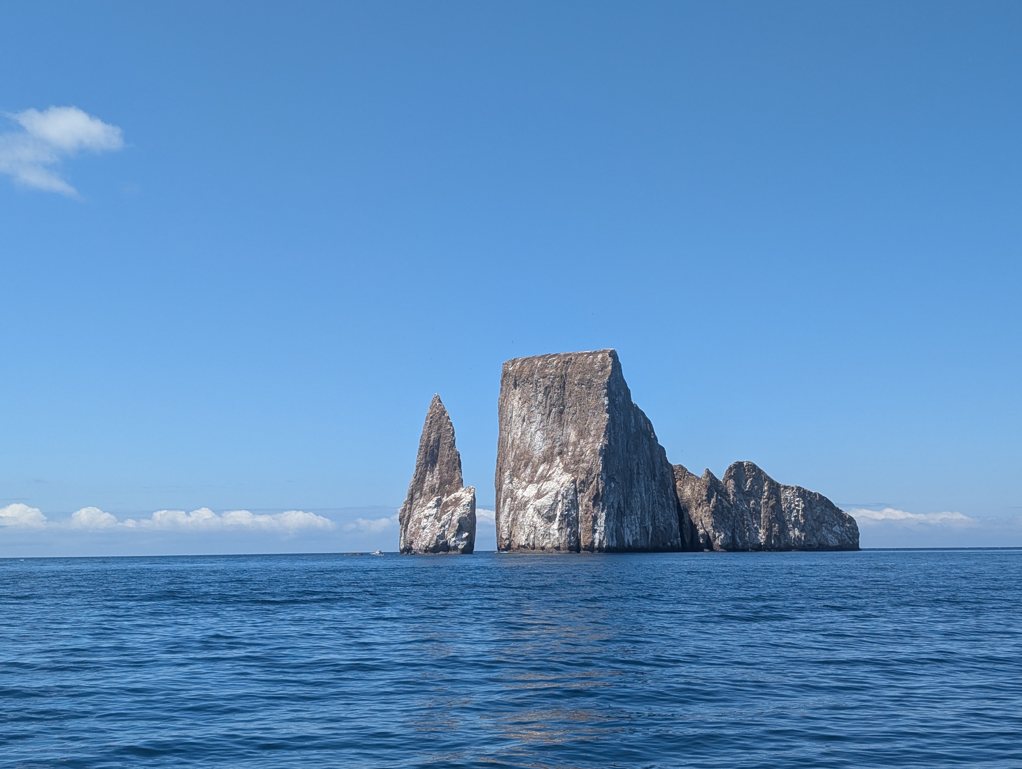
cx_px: 511
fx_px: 1449
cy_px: 384
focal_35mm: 49
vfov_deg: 29.7
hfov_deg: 38.9
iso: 22
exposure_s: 1/1244
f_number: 1.68
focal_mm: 6.9
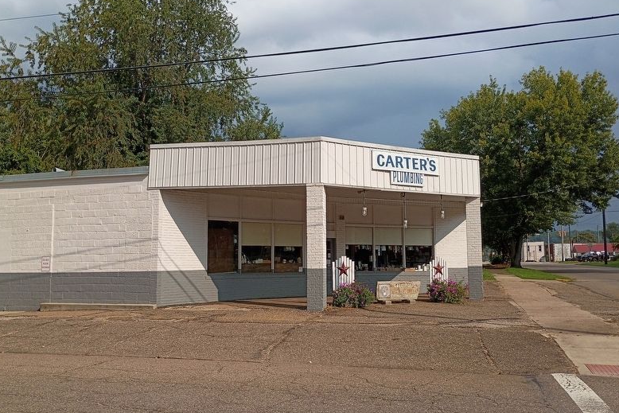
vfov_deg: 42.3
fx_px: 533
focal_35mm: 31
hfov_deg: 60.3
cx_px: 310
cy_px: 215
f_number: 1.8
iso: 107
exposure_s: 1/1634
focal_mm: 4.27
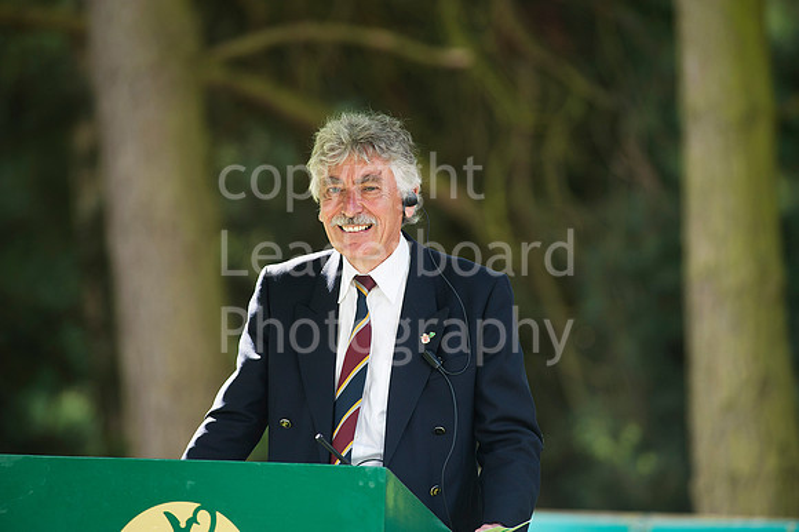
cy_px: 266
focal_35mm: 300
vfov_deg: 4.6
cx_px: 400
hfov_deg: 6.9
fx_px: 6654
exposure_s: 1/640
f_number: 5
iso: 400
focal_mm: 300
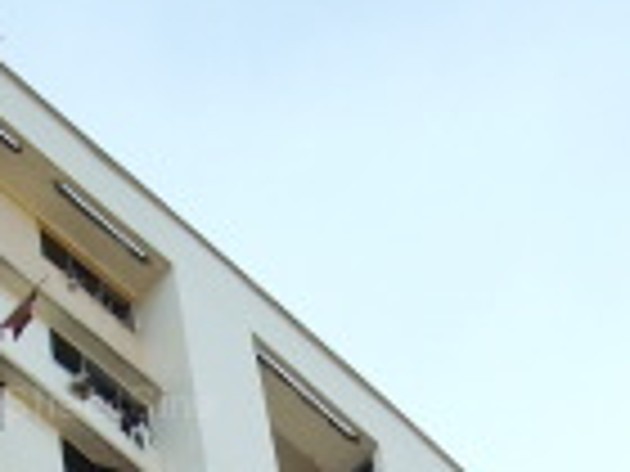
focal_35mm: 145
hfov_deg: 13.6
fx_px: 2639
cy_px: 859
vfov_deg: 9.7
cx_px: 292
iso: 80
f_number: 2.8
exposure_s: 1/400
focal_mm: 6.2
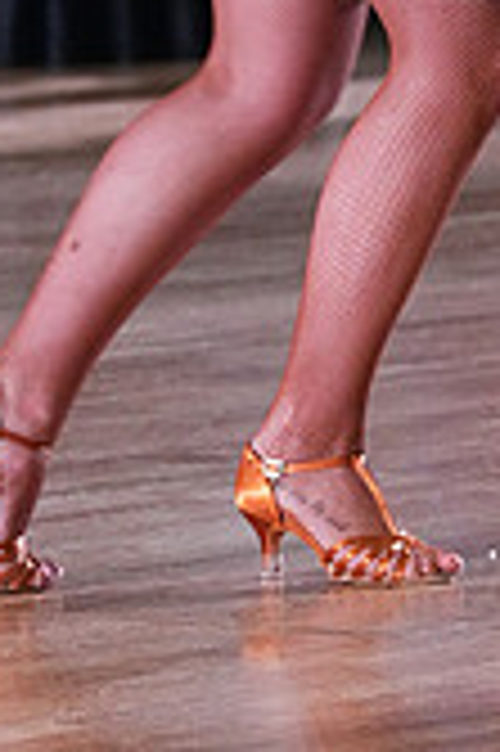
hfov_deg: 2.9
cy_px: -428
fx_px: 9811
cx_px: 736
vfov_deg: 4.4
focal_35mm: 470
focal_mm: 135
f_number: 5
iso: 8000
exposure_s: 1/400
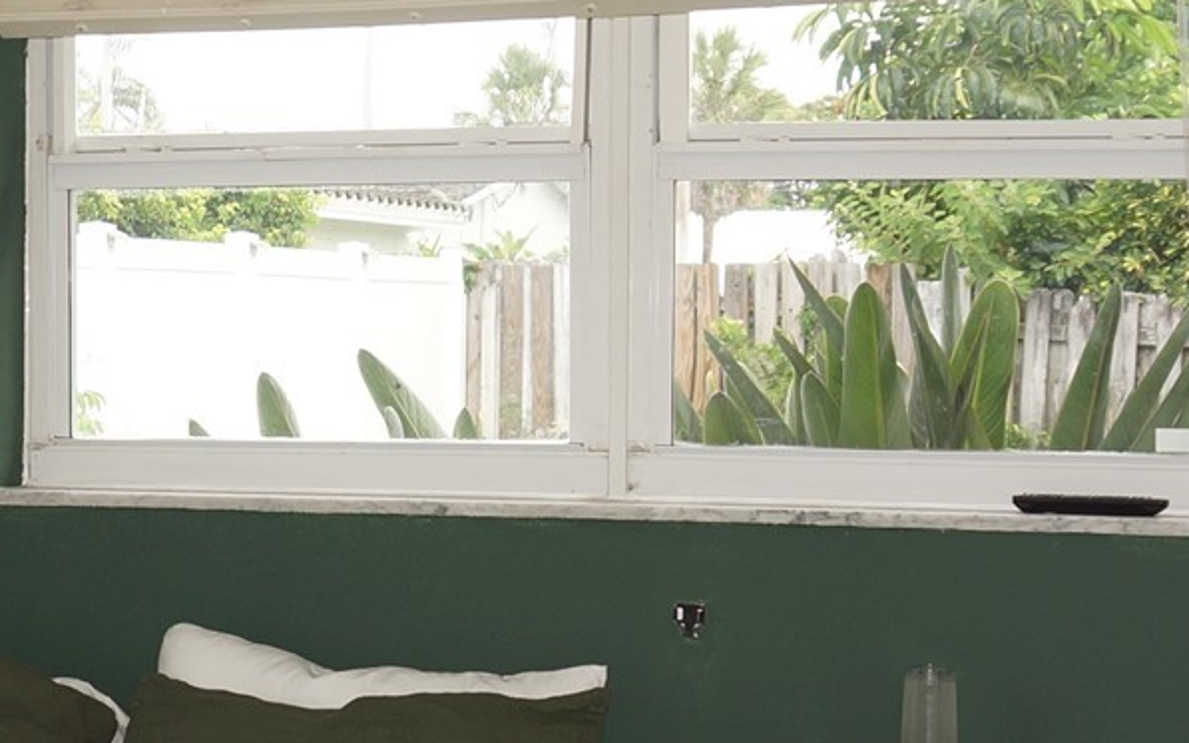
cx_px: 124
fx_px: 3564
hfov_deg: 18.6
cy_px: 596
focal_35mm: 110
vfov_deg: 11.9
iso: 125
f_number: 4
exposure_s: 1/160
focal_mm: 18
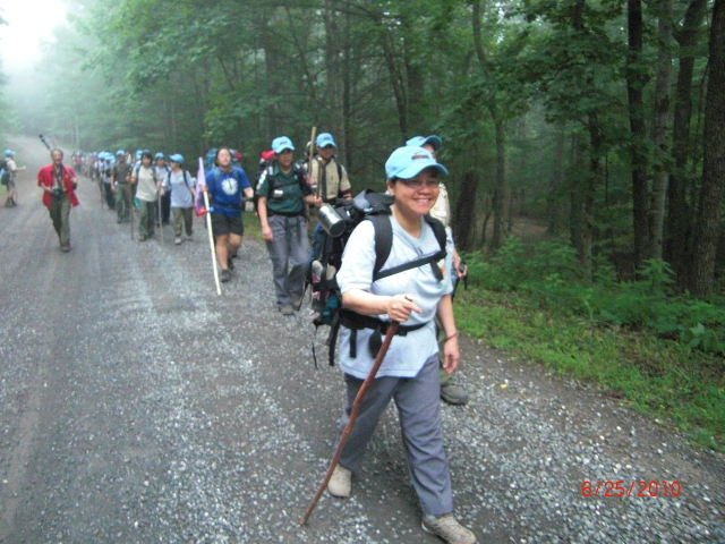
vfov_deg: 49.7
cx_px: 362
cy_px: 272
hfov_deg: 63.4
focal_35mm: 28
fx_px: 586
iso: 800
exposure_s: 1/100
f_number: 2.6
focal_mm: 4.9
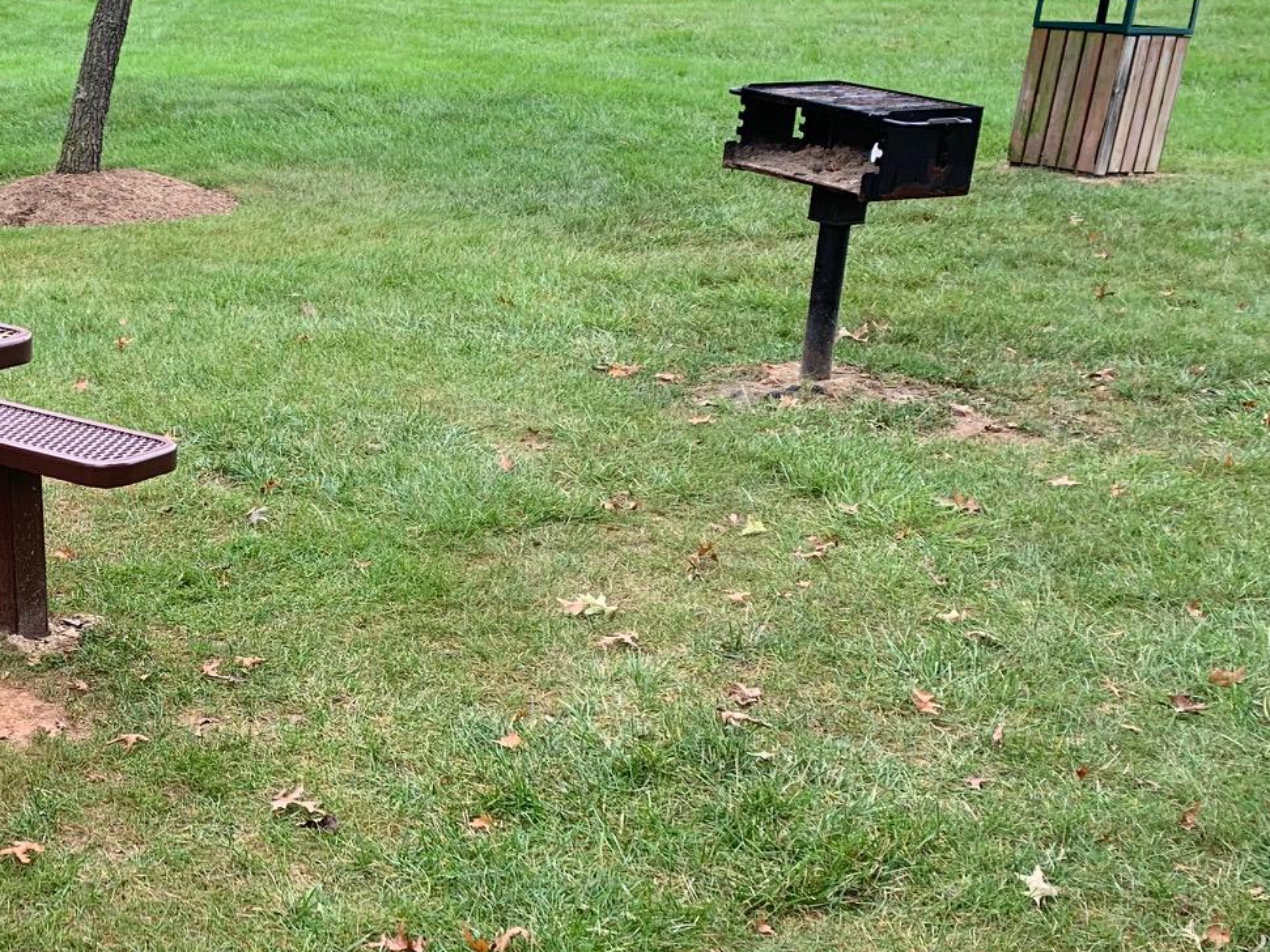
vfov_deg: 26.9
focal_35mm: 54
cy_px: 596
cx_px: 106
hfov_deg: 33.5
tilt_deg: -19.8
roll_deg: -0.6
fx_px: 1981
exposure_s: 1/121
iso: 32
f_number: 1.8
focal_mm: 4.25
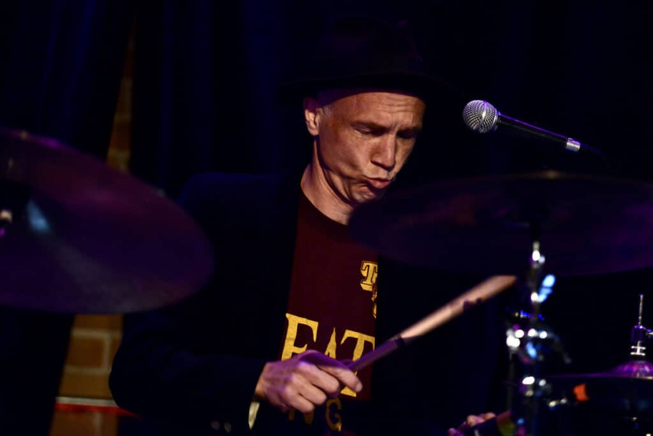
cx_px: 326
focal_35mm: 135
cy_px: 218
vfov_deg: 10.2
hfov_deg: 15.2
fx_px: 2450
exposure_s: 1/100
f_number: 2.8
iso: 3200
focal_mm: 135
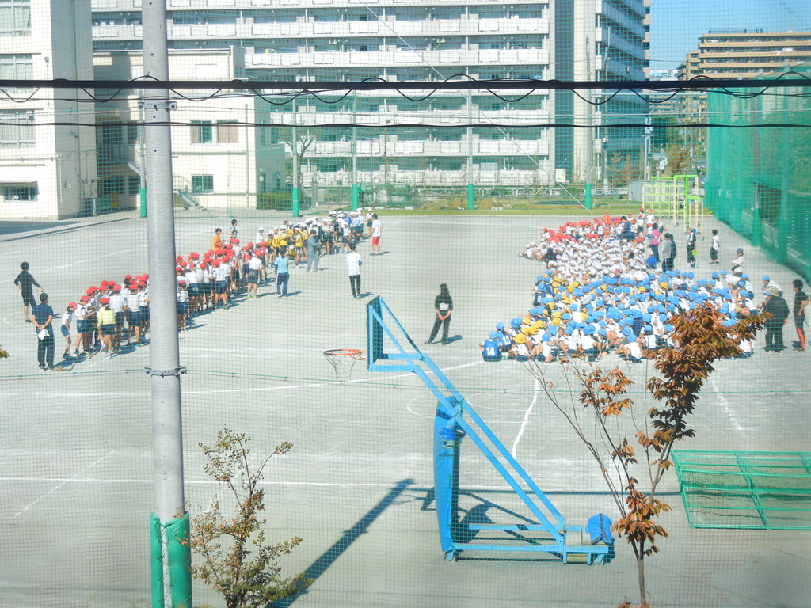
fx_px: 1593
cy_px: 304
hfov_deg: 28.6
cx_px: 406
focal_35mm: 68
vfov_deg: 21.6
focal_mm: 12.2
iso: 160
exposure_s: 1/949
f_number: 4.1
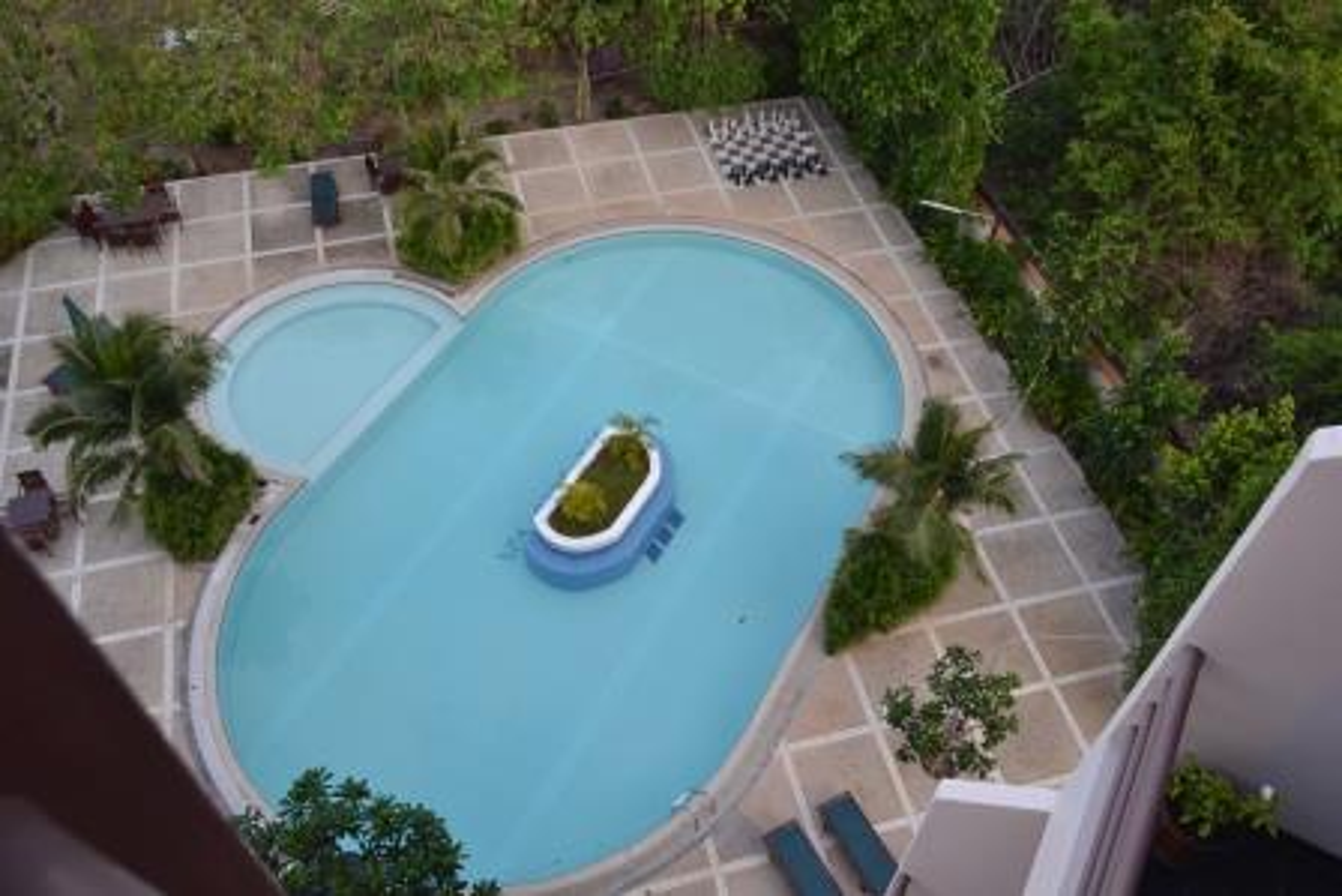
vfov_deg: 43.6
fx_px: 1119
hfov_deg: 61.9
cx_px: 671
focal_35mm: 30
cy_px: 448
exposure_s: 1/125
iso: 140
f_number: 5.6
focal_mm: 20
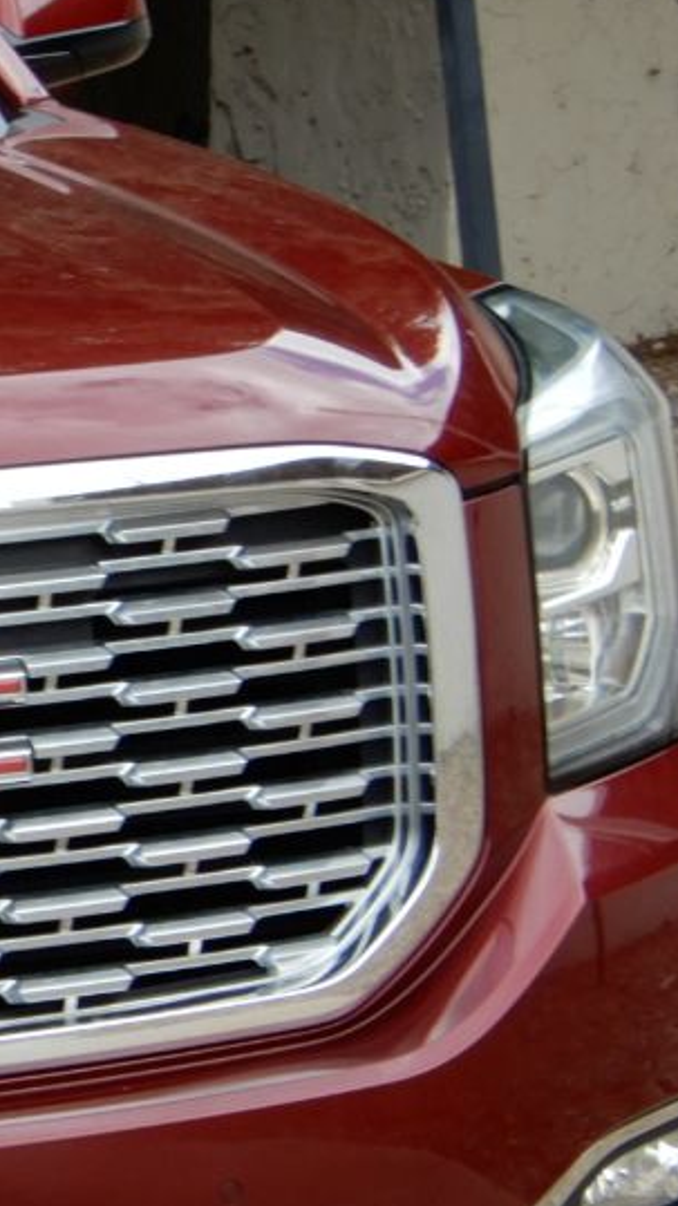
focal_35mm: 249
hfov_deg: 4.8
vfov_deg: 8.7
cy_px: 703
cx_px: -790
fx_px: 7962
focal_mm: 13.7
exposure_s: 1/160
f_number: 4.5
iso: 80
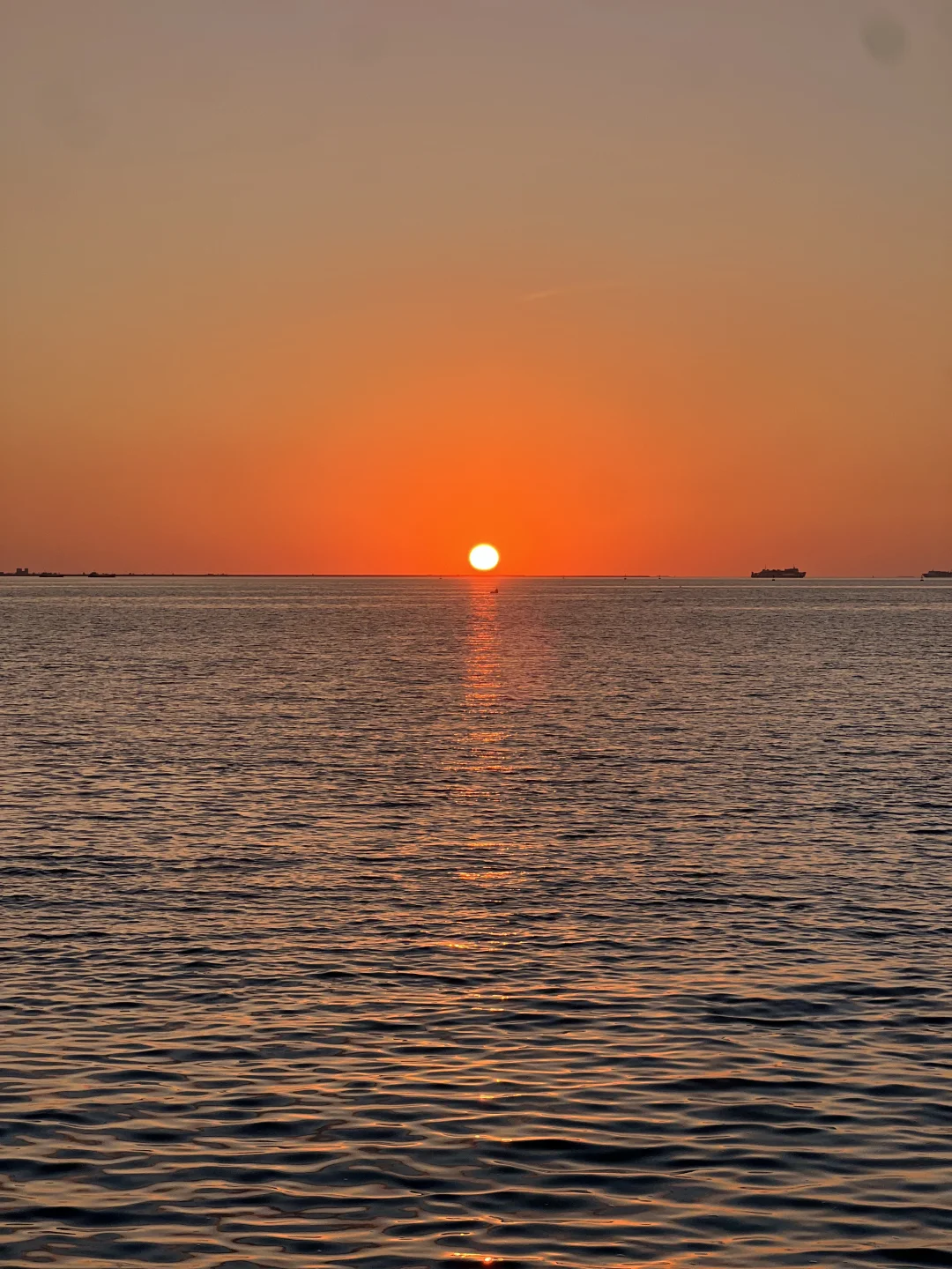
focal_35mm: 77
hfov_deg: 19.1
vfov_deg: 25.3
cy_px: 634
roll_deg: -0.2
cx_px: 476
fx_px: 2824
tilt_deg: -0.3
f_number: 2.8
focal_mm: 9
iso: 32
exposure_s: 1/356
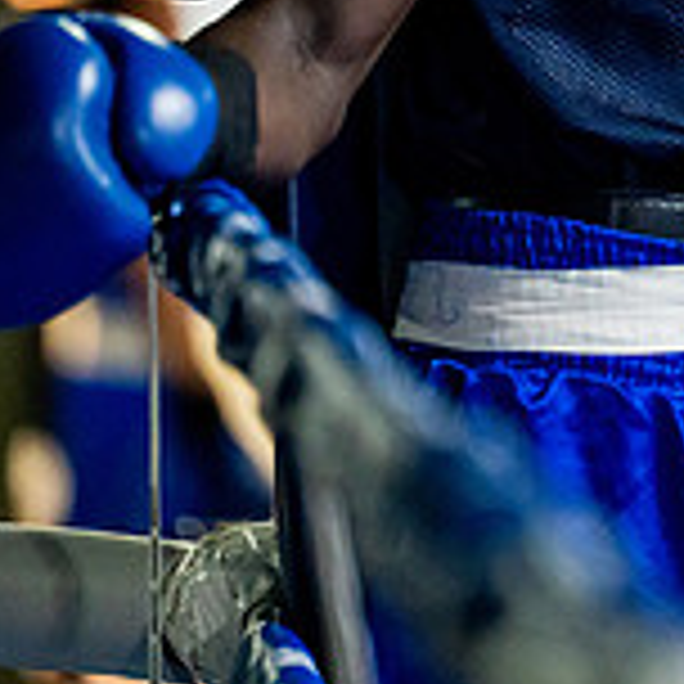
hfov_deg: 3.8
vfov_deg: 3.8
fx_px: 10306
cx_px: 999
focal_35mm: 461
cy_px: -101
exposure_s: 1/1000
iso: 4000
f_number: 2
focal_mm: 142
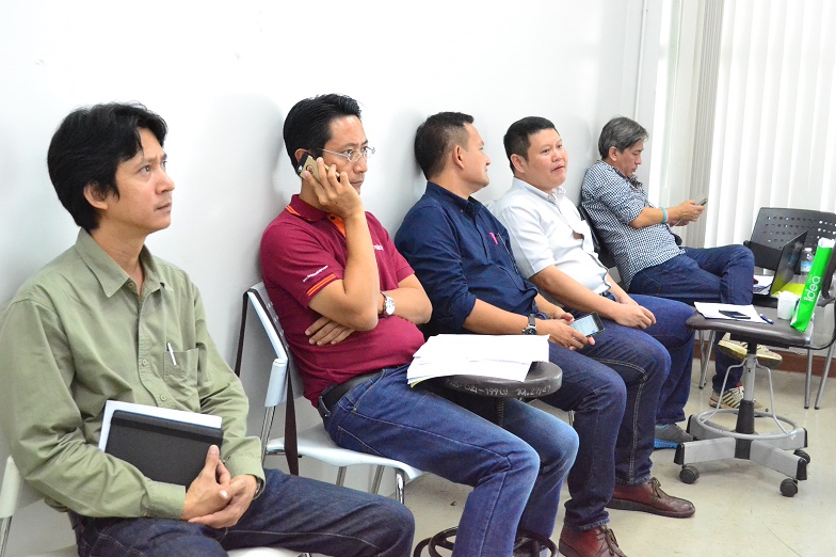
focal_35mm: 49
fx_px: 1137
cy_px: 278
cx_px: 425
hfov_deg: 40.4
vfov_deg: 27.5
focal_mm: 32
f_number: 6.3
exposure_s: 1/160
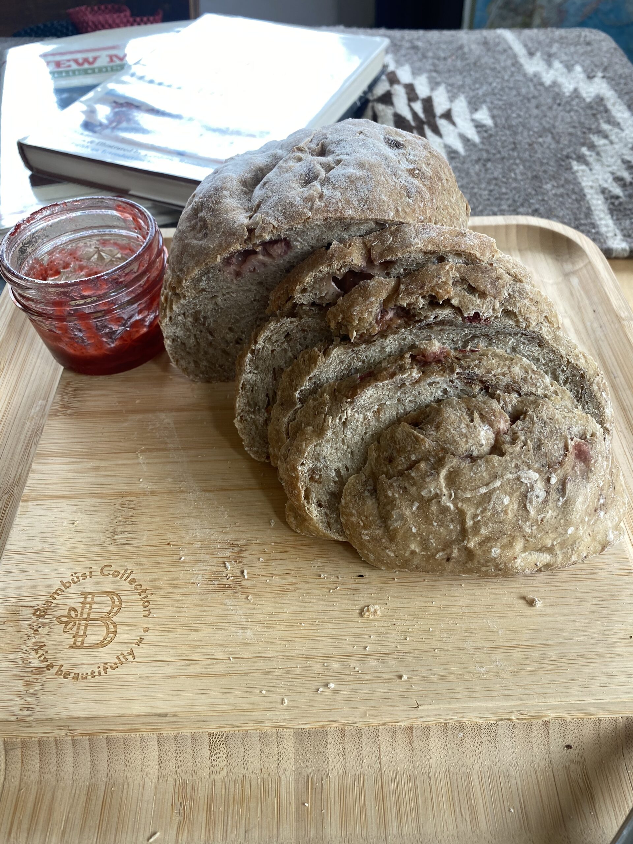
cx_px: 316
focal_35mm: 26
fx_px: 634
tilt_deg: -47.7
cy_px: 422
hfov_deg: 53.1
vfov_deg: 67.3
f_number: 1.8
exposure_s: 1/120
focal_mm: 4.25
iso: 40
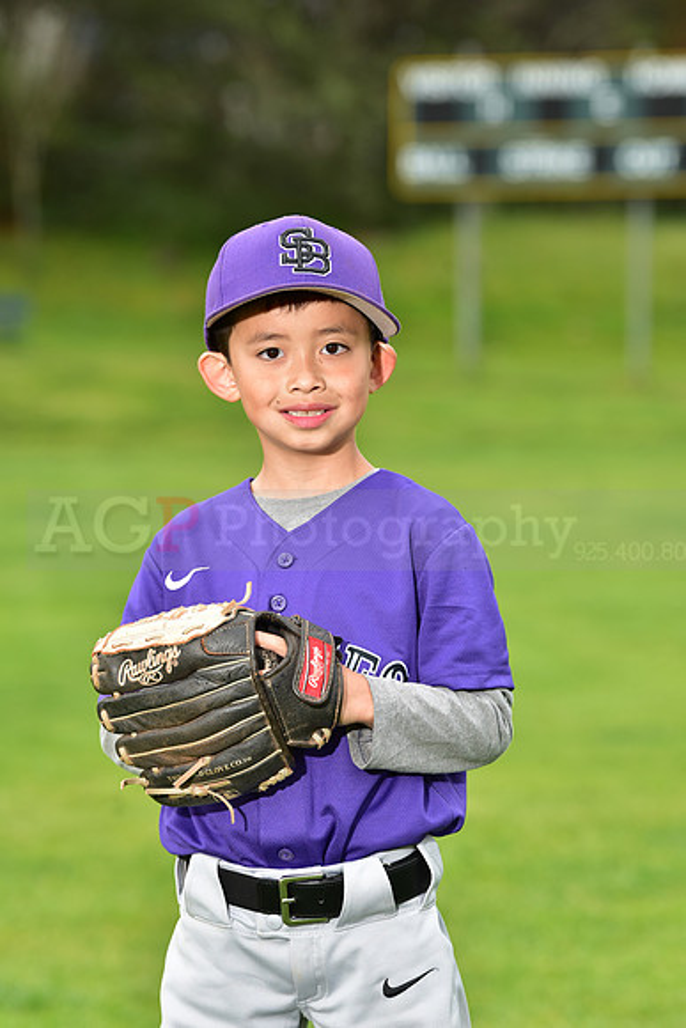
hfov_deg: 8.6
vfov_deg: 12.8
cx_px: 343
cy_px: 514
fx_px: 4570
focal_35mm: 160
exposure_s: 1/250
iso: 400
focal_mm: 160
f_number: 5.6
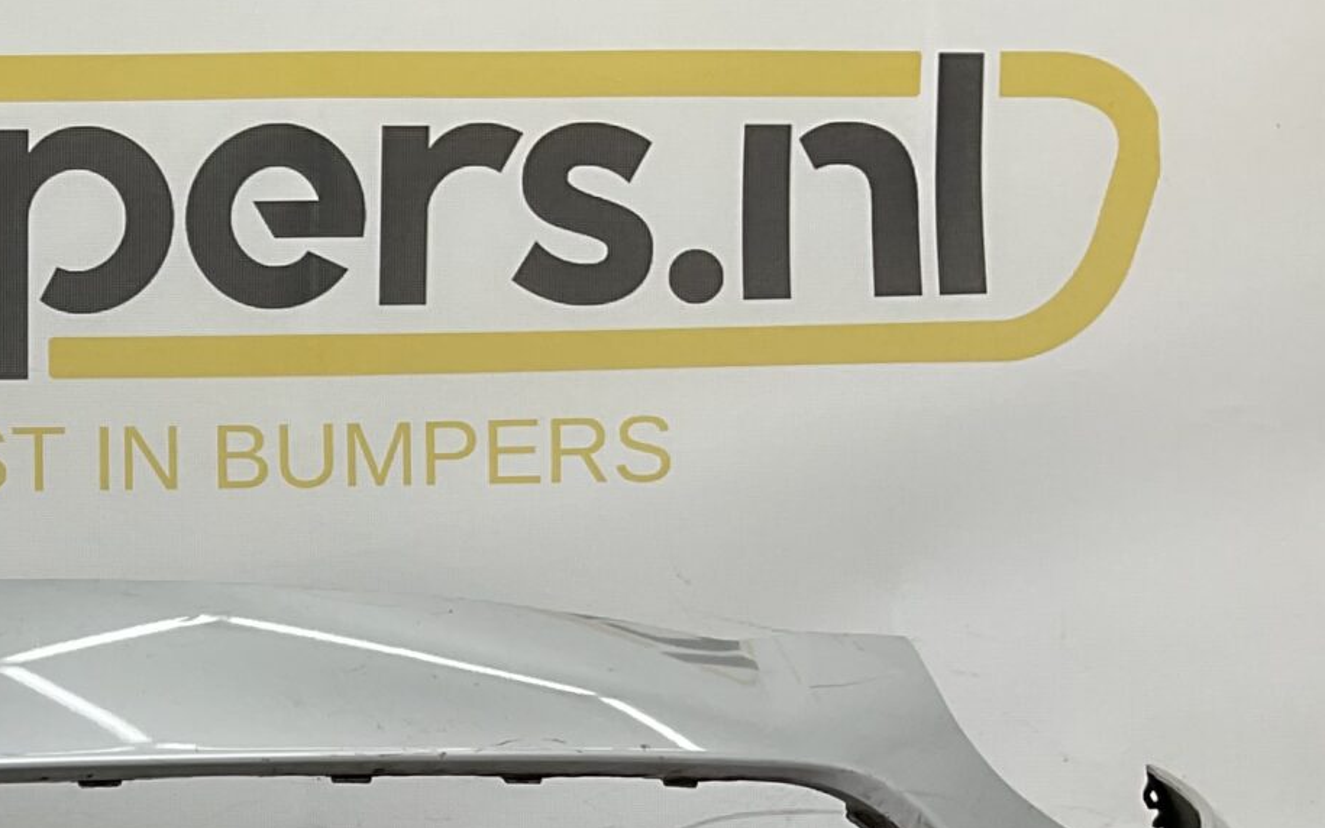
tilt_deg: -10.9
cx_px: -224
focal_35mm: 86
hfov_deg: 22.4
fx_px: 3106
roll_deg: -1.1
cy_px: 1217
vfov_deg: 14.3
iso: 16
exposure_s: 1/165
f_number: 1.8
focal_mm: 3
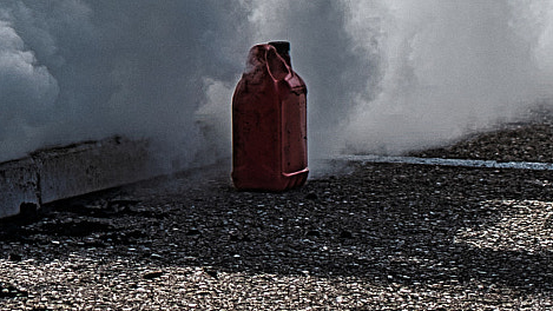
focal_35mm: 125
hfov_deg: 15.3
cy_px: -172
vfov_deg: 9.4
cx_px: -370
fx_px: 1833
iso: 100
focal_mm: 35
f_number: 2.8
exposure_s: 1/2000
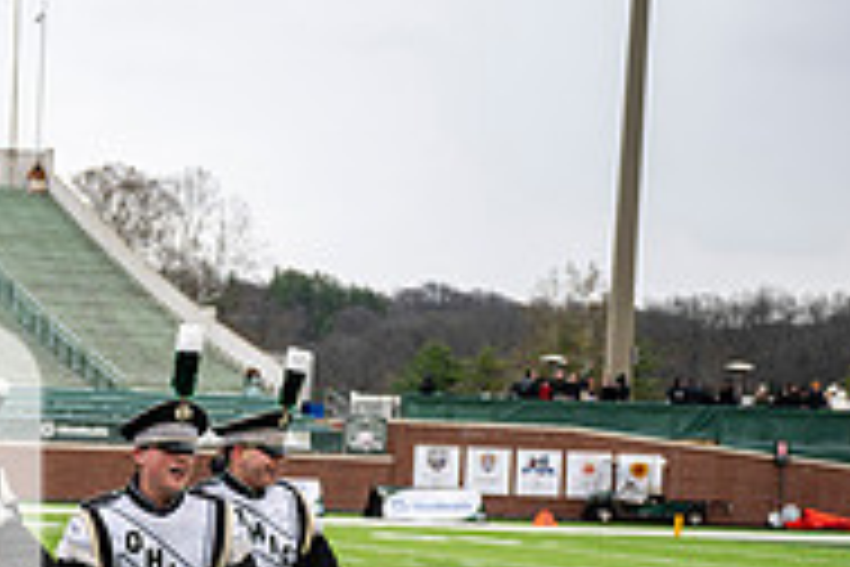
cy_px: 533
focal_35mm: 106
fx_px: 2503
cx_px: -297
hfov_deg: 17.9
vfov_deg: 12.8
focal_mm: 34.5
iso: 100
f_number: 2.8
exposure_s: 1/500
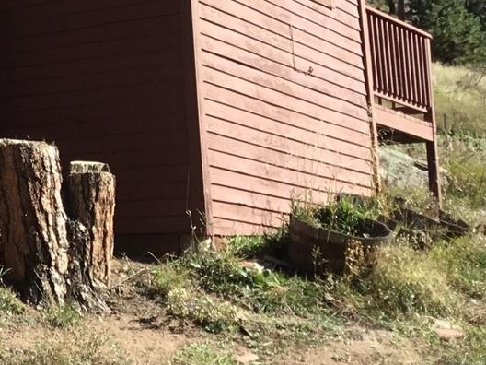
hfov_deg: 18.7
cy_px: -13
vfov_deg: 15.4
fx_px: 1320
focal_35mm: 94
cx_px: -222
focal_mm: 3.3
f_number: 2.4
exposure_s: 1/646
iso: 25
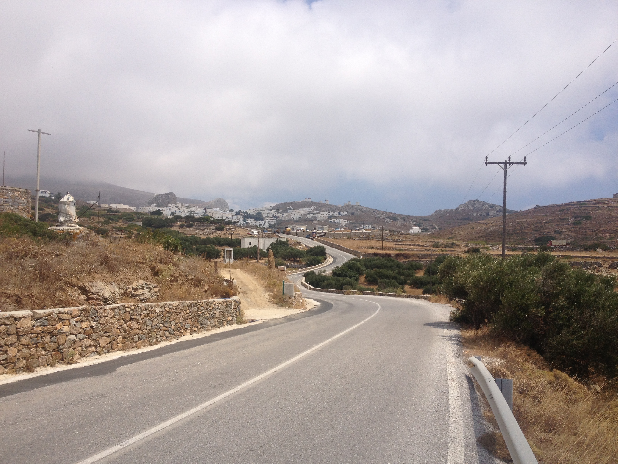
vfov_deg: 40.7
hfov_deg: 52.6
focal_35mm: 35
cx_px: 309
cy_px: 232
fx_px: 625
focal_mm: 4.28
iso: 50
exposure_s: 1/3247
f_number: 2.4
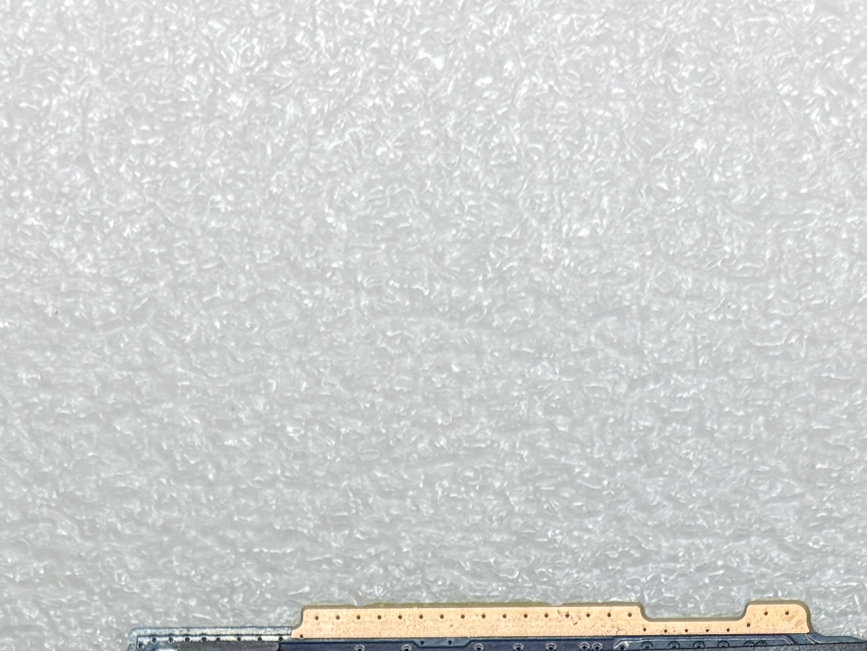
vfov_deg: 11.3
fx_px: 2881
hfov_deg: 17.0
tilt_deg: -82.6
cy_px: 1418
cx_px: 649
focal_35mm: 115
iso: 32
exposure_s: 1/124
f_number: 1.6
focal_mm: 5.96
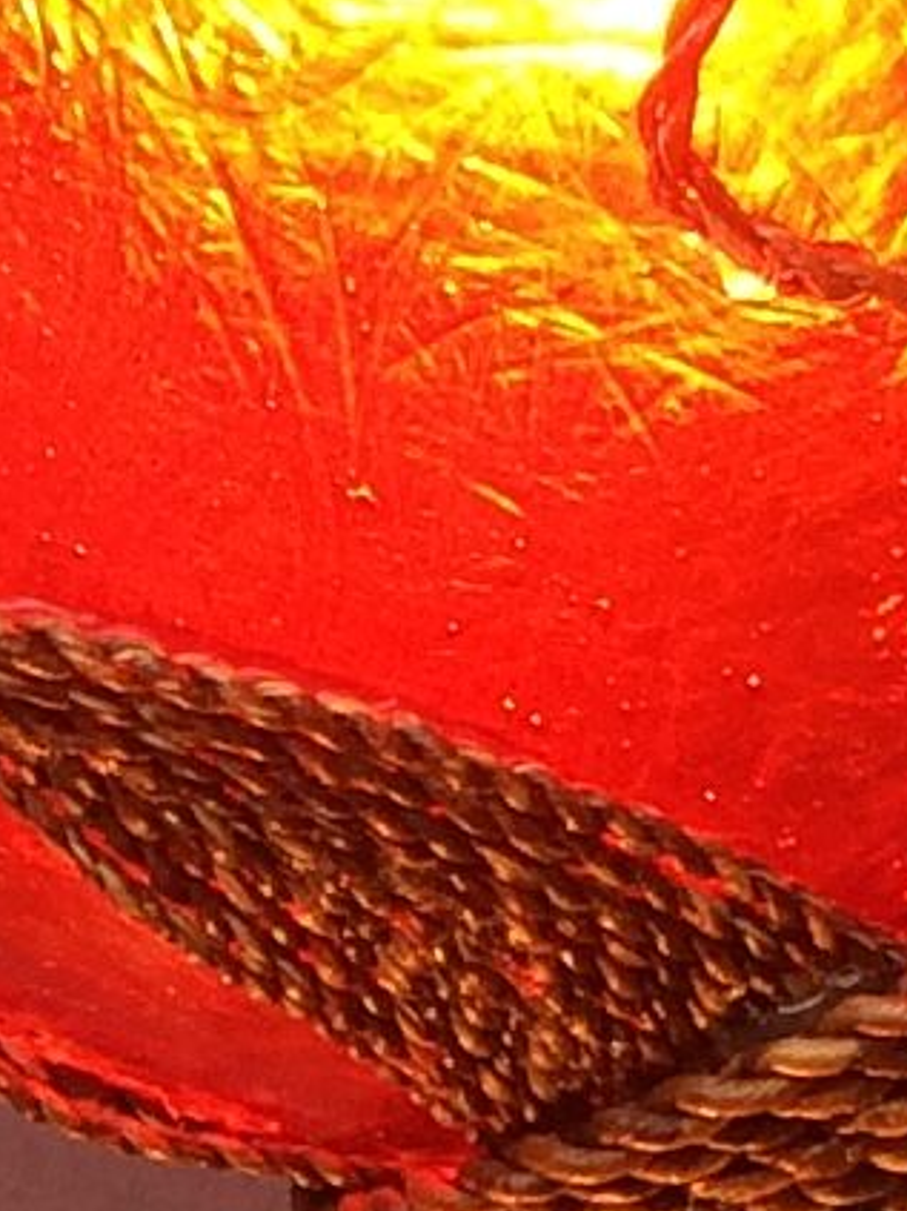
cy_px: 1809
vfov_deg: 8.6
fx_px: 7830
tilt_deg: -15.1
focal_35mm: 224
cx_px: -34
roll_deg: -0.9
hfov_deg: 6.6
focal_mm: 4.15
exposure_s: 1/100
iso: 50
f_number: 2.2
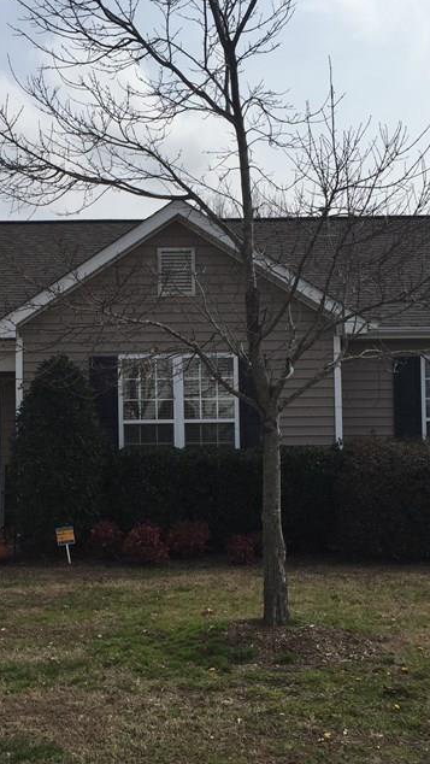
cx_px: 93
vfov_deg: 40.5
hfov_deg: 23.2
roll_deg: -0.4
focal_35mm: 51
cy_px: 417
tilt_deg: +1.7
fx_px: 1033
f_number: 2.2
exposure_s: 1/3597
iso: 32
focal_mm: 4.15
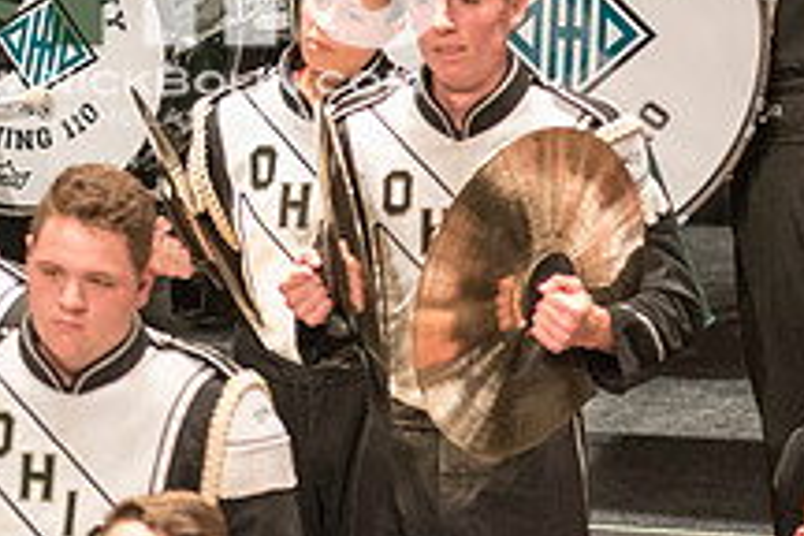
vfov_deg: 1.7
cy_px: -50
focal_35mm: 806
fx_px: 17999
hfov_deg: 2.6
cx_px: 164
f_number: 2.8
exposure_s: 1/500
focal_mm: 300
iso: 4000
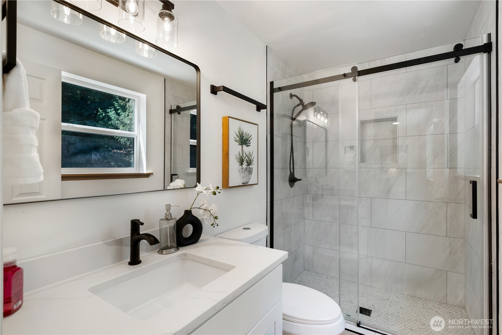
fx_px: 223
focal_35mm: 16
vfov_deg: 73.7
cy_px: 168
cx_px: 251
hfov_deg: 96.7
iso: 320
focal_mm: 10.5
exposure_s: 1
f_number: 9
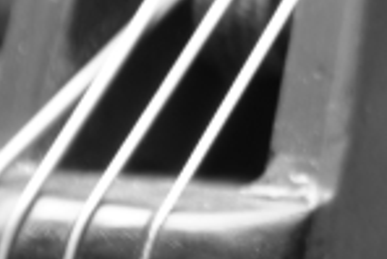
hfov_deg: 3.2
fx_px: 6855
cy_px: -101
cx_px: 753
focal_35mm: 637
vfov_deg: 2.2
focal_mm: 105
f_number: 5.3
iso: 200
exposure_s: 1/60
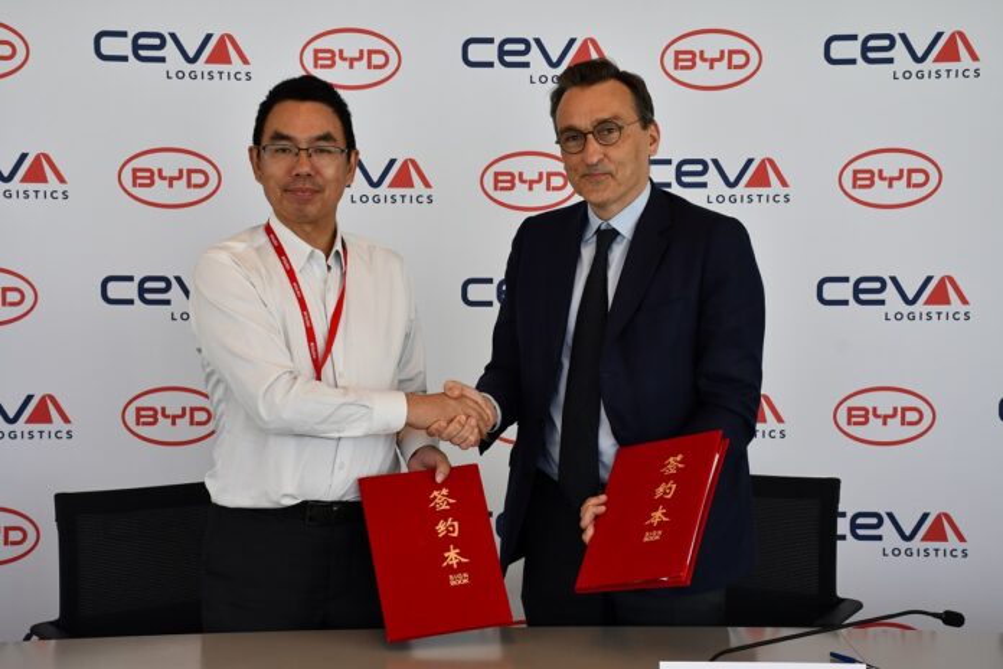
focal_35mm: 63
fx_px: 1755
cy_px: 334
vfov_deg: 21.6
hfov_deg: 31.9
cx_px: 502
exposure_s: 1/250
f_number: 8
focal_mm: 42
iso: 800
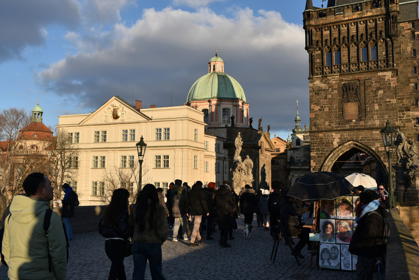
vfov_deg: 37.9
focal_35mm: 35
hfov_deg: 54.4
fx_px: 407
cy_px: 140
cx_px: 210
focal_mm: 35
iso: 100
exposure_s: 1/250
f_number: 8
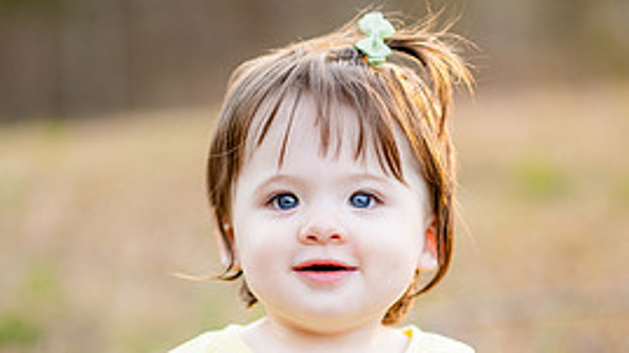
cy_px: 468
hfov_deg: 14.4
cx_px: 306
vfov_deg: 8.0
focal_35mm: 149
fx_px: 2484
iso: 500
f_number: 2
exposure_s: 1/400
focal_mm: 85
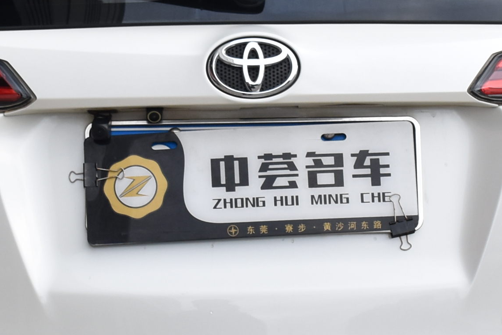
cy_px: 151
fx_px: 1814
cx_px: 235
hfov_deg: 15.8
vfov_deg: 10.6
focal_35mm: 130
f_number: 6.3
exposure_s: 1/160
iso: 400
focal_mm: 22
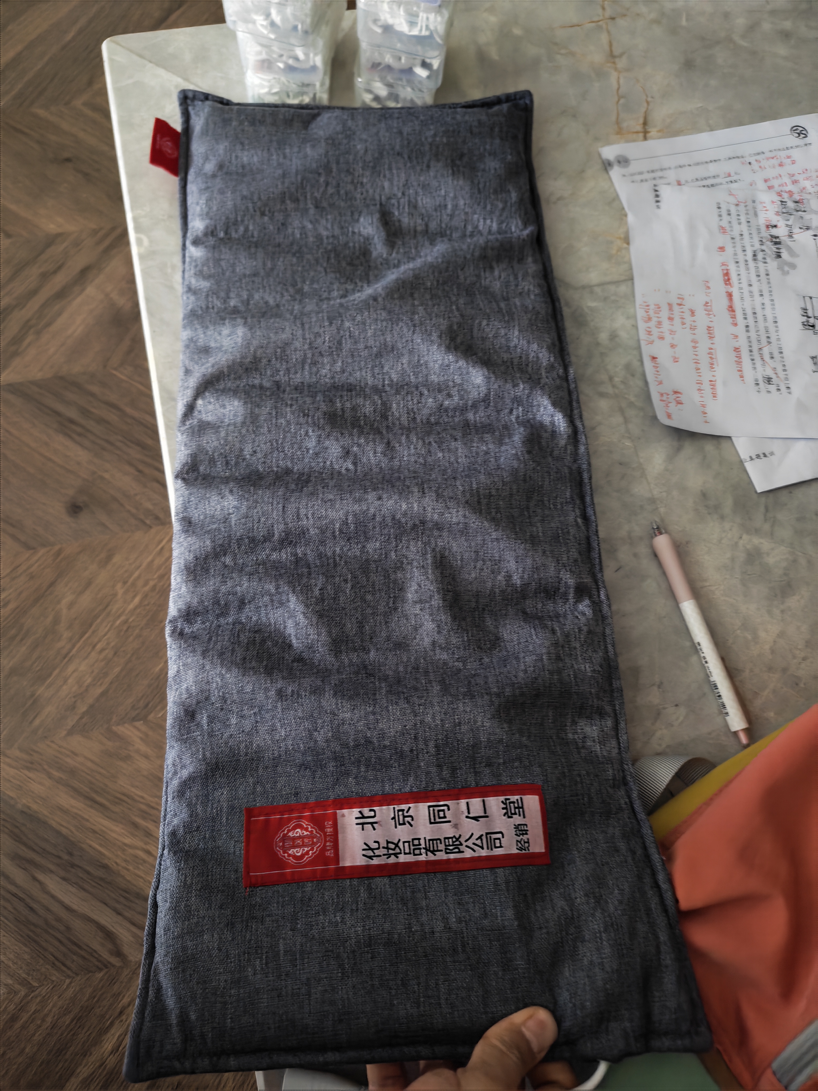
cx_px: 409
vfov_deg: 71.6
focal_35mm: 24
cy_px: 546
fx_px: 756
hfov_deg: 56.8
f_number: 1.9
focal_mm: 6.12
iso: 8000
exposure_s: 1/23
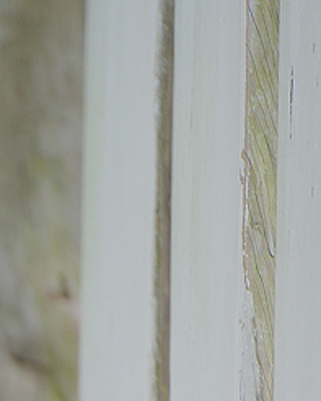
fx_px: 14491
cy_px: 794
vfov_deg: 1.6
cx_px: -364
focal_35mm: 1221
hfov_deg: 1.3
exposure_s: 1/1250
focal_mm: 200
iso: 250
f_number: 2.8
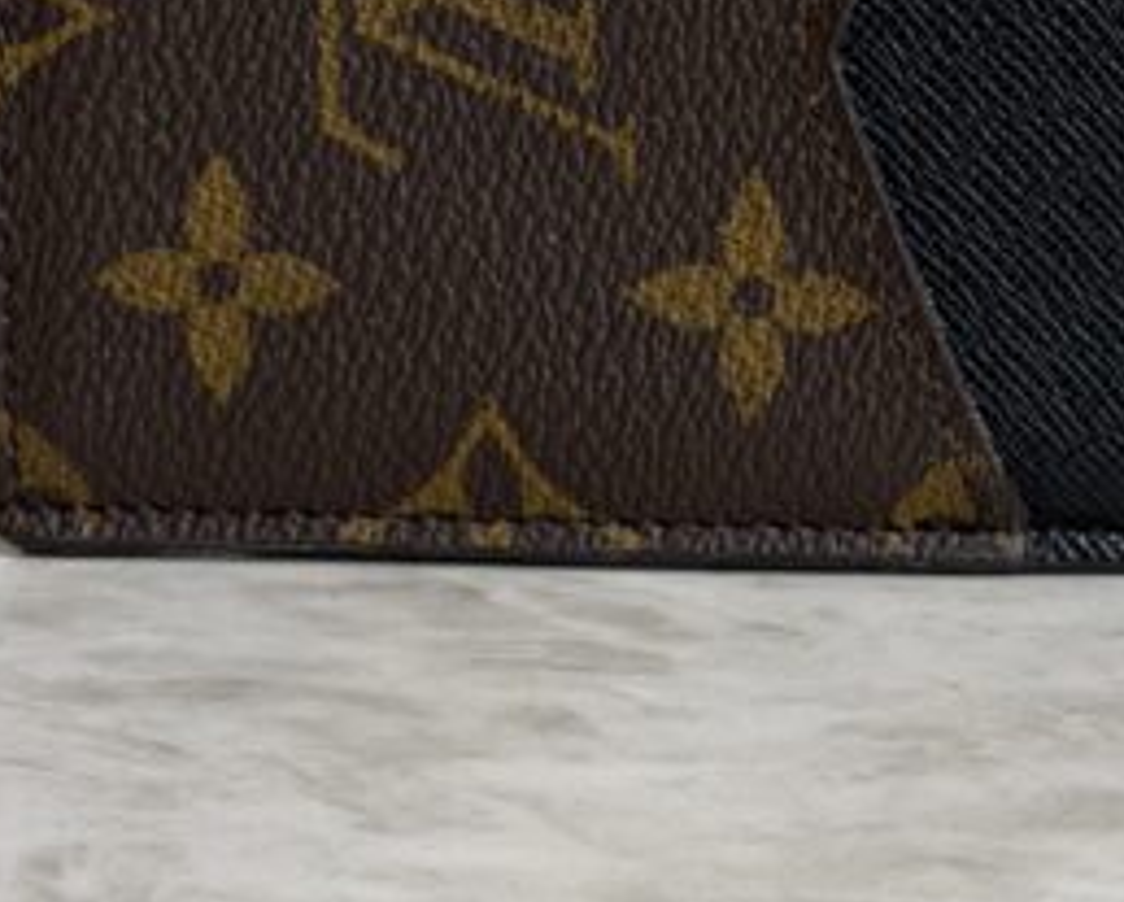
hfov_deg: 13.2
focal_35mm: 145
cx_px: 836
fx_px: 4829
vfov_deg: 10.6
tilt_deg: -11.2
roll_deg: -0.2
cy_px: 44
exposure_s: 1/120
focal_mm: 6.76
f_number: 1.78
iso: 64
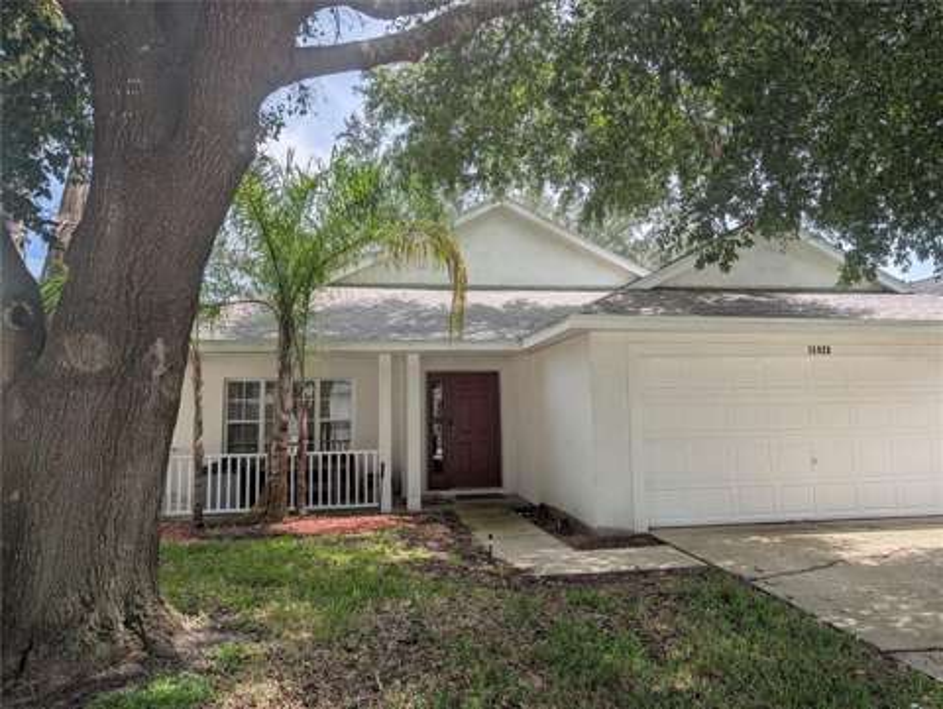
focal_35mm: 24
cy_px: 354
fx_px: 654
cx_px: 472
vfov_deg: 56.9
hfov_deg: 71.5
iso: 20
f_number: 1.68
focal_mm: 6.9
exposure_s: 1/867
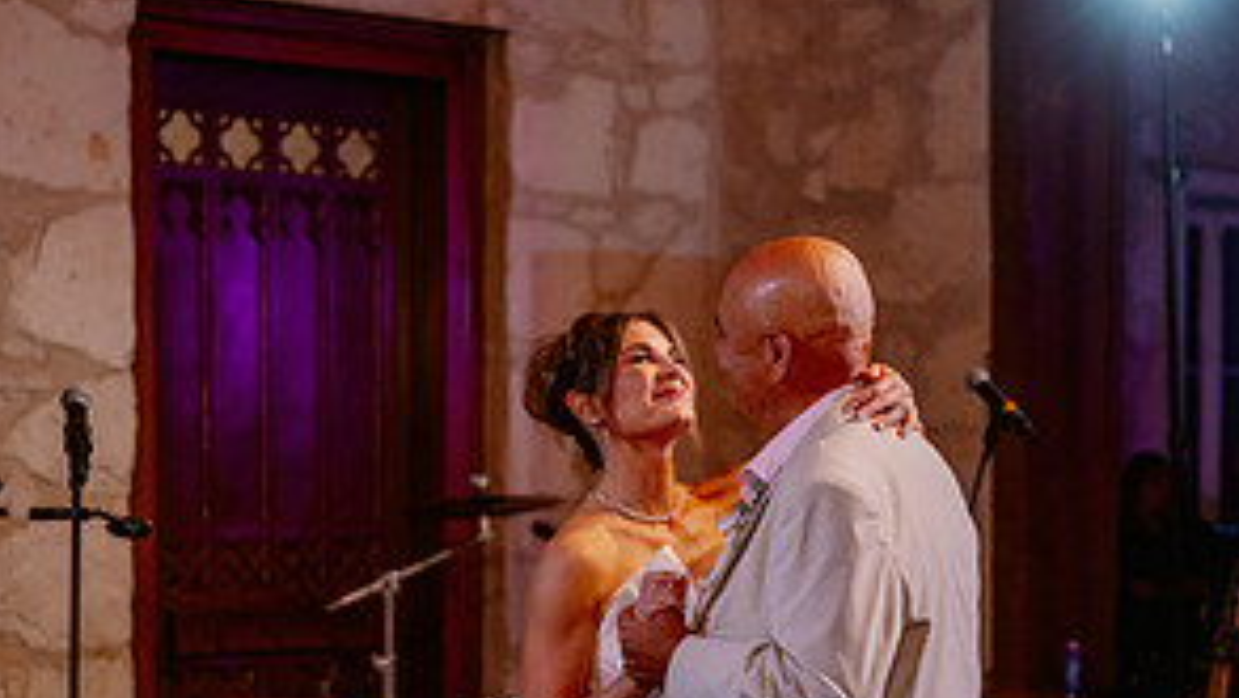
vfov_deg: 13.3
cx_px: 617
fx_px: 2958
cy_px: 656
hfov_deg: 23.7
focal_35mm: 90
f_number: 2.8
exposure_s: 1/200
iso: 1000
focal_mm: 56
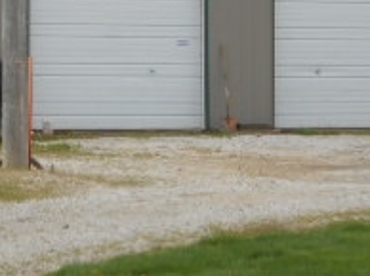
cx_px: 44
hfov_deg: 10.6
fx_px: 1975
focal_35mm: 185
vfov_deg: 8.0
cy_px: 57
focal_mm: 10
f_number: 5.2
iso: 80
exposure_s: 1/200
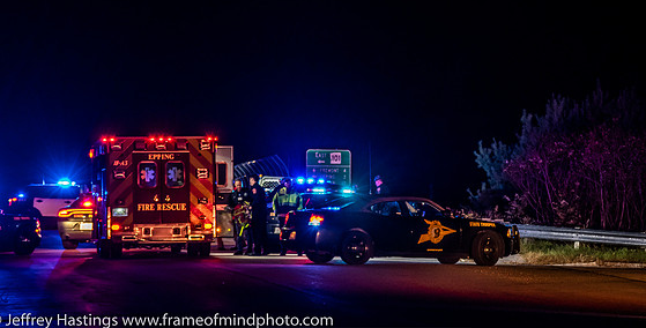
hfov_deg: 11.8
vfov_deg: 6.0
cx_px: 316
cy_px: 171
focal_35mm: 187
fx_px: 3131
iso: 2000
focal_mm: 105
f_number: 4.5
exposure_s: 1/40
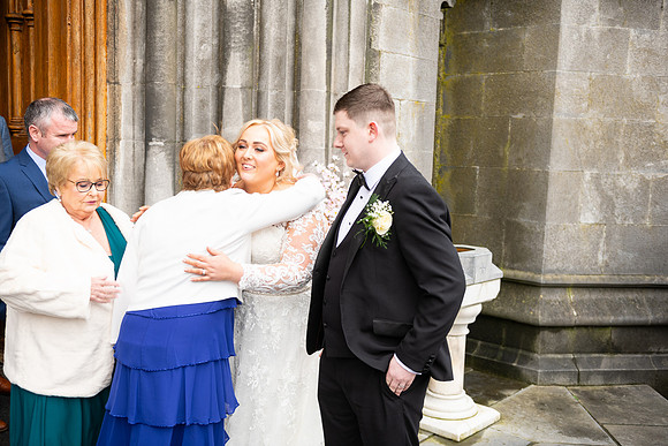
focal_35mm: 38
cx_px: 334
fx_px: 705
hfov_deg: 50.7
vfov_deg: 35.1
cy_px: 223
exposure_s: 1/160
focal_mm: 38
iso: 125
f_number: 3.5
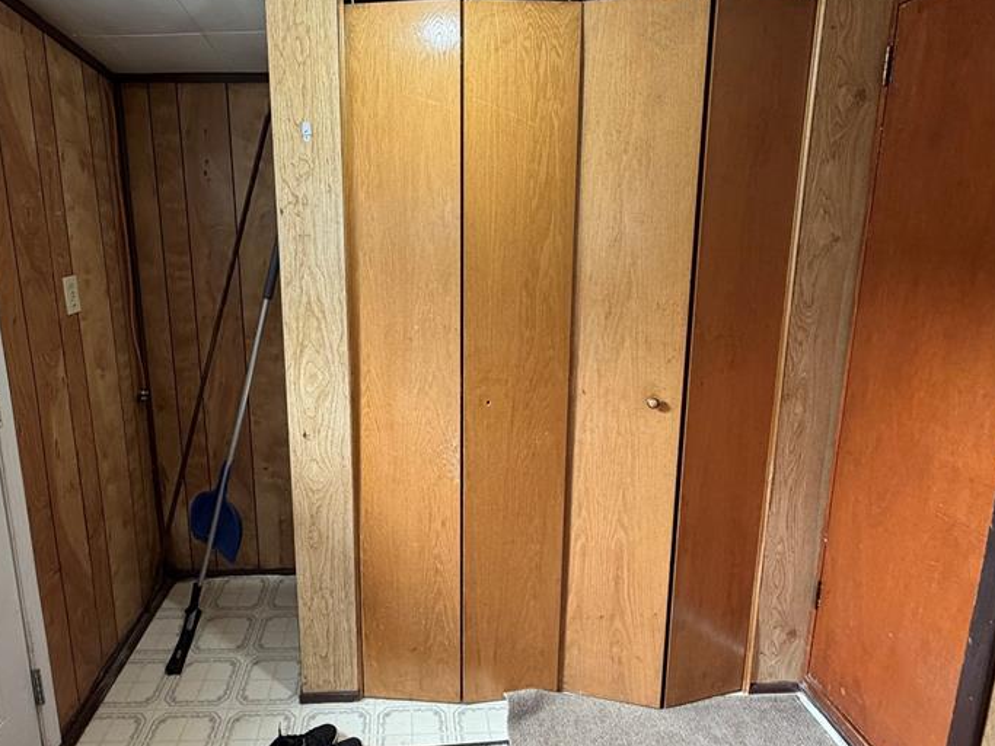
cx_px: 409
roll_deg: +0.8
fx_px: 604
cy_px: 339
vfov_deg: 63.3
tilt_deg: -11.5
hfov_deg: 78.3
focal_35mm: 21
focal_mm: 2.22
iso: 250
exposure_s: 1/60
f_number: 2.2
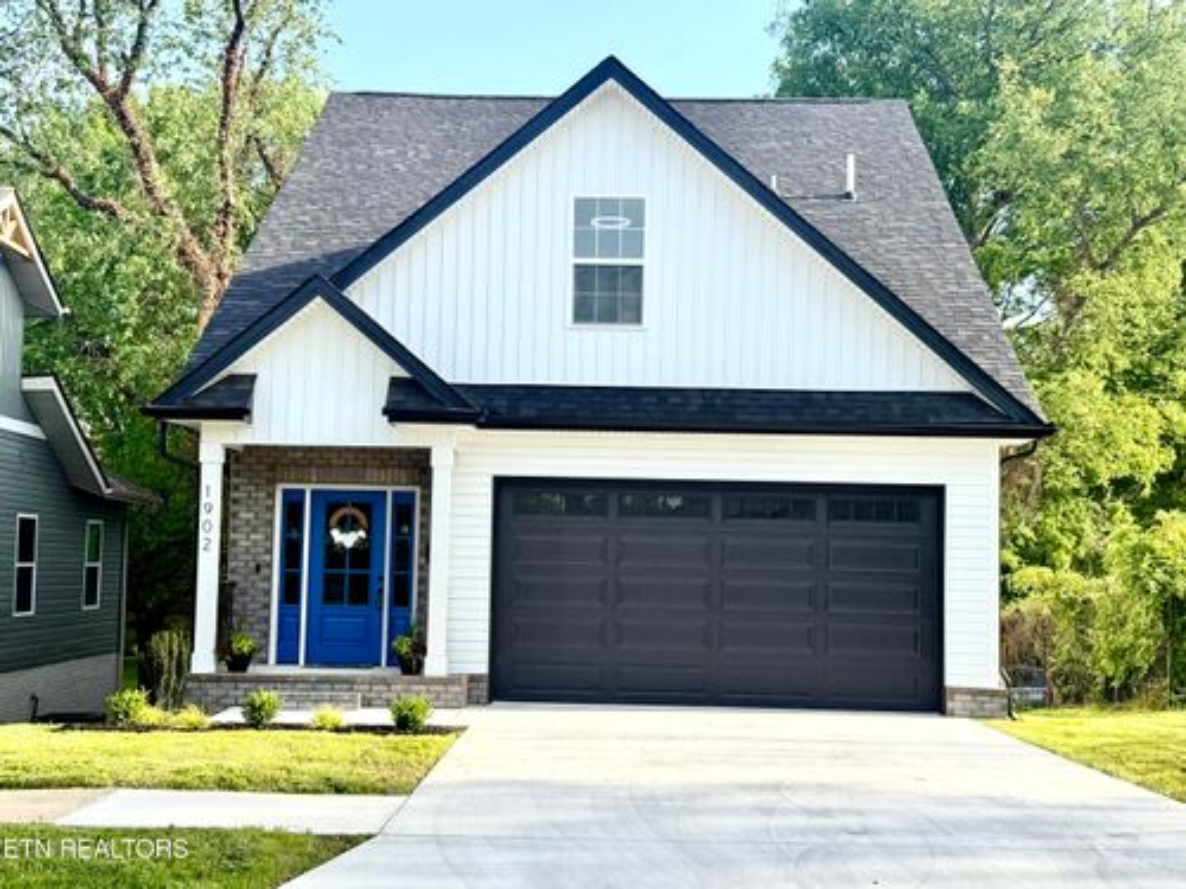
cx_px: 593
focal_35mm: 48
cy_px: 444
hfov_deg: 39.7
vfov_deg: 30.3
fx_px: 1645
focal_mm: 6.76
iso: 64
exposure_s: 1/1980
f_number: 1.78
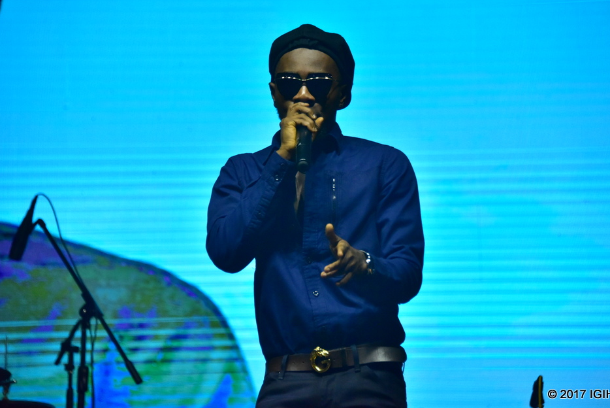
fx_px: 3086
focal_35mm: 182
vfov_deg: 7.6
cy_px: 196
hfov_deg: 11.3
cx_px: 312
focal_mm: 170
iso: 5000
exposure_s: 1/400
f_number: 5.6
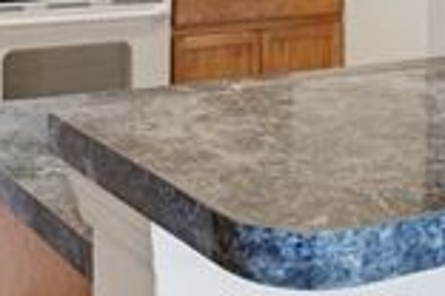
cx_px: 84
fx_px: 952
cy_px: -149
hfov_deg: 25.8
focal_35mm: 77
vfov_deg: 16.2
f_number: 9
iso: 100
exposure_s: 1.3
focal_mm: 17
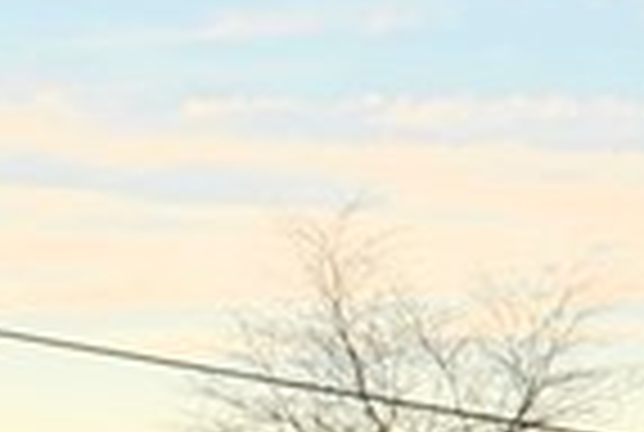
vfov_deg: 3.8
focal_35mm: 364
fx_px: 6525
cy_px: 202
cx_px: 2112
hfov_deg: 5.3
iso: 100
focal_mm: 32
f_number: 7.1
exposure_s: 1/200
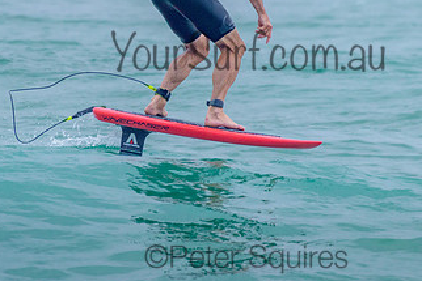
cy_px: -17
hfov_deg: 1.9
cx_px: 226
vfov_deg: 1.2
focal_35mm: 1104
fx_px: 12947
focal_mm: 500
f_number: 5.6
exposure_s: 1/2000
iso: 400
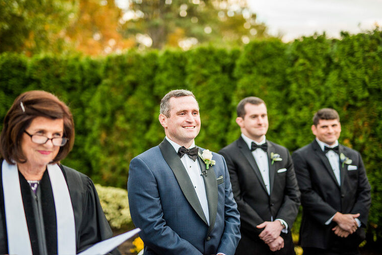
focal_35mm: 51
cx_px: 189
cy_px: 125
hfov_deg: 38.9
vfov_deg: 26.5
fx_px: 541
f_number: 1.4
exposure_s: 1/400
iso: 320
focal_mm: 50
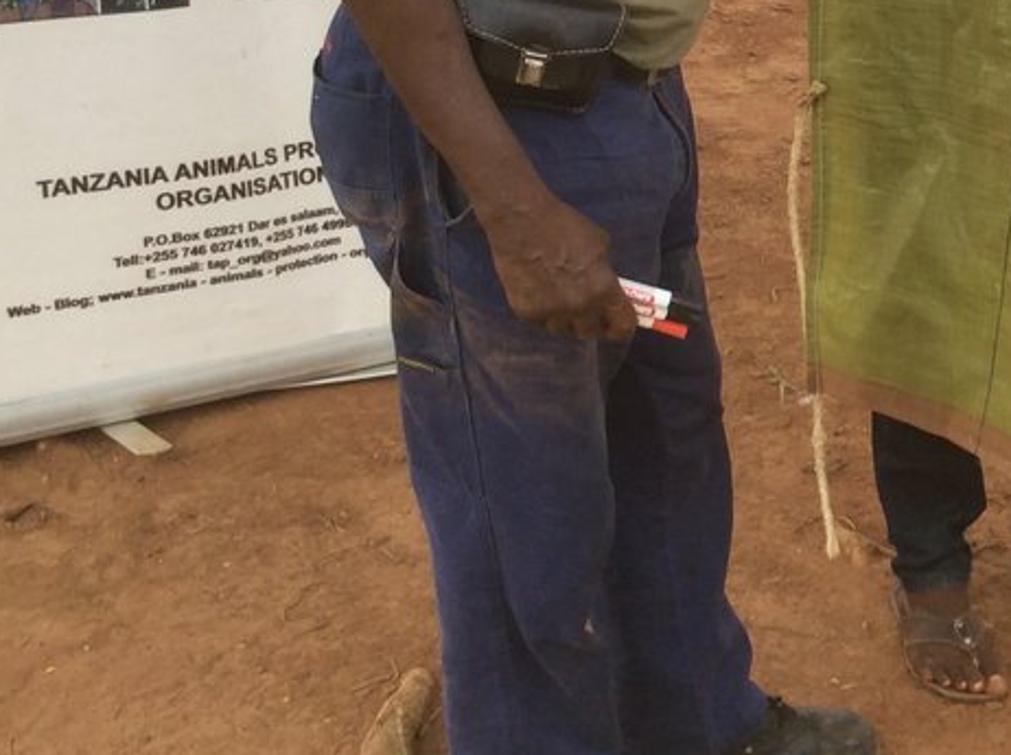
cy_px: 108
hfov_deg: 25.9
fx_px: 2070
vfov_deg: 20.3
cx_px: 1037
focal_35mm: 71
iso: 32
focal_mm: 3.3
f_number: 2.4
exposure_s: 1/733
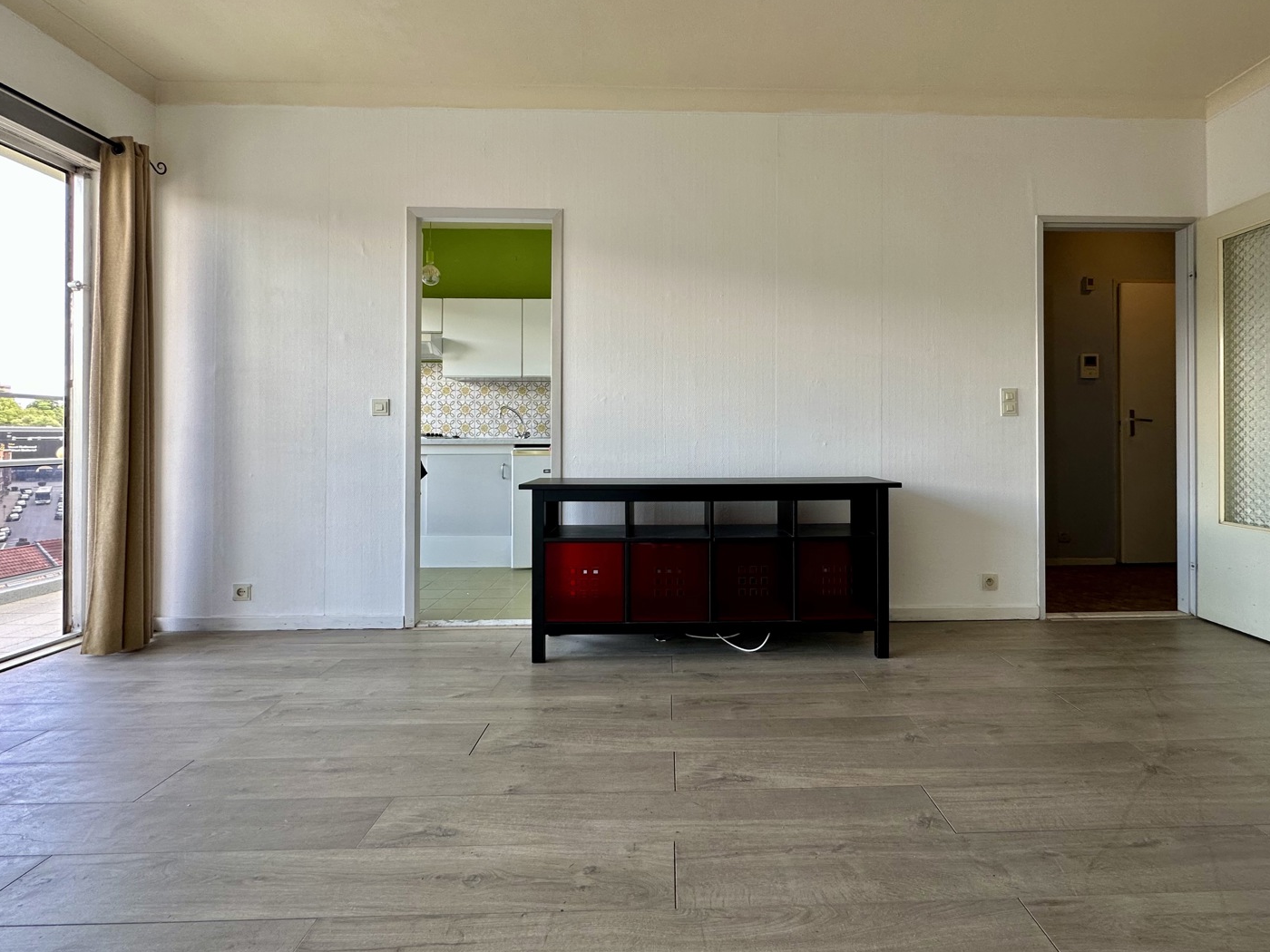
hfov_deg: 94.3
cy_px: 432
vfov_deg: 77.9
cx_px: 686
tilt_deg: +1.0
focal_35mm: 16
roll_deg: +0.2
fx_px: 587
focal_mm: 2.22
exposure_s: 1/99
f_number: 2.2
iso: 64
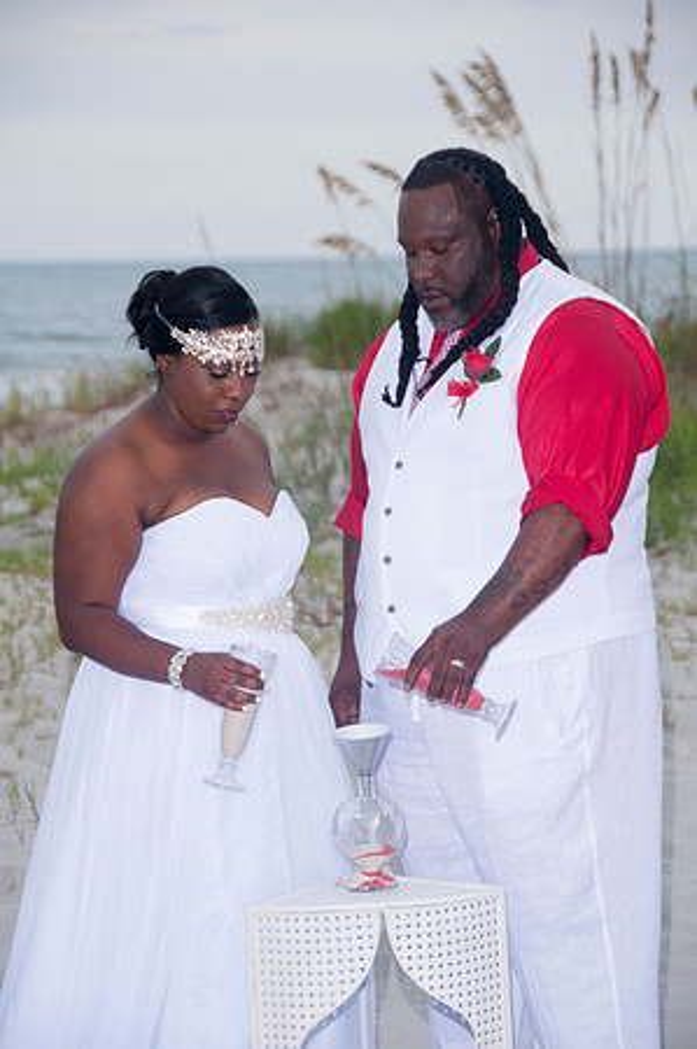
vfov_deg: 14.4
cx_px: 348
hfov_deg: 9.6
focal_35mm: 142
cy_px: 524
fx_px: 4148
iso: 200
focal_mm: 95
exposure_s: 1/125
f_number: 5.6
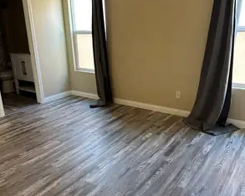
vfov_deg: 45.7
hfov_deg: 55.7
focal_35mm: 32
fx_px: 232
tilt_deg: -14.6
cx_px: 124
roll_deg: +1.7
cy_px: 105
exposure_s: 1/60
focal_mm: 6.86
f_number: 1.78
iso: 160
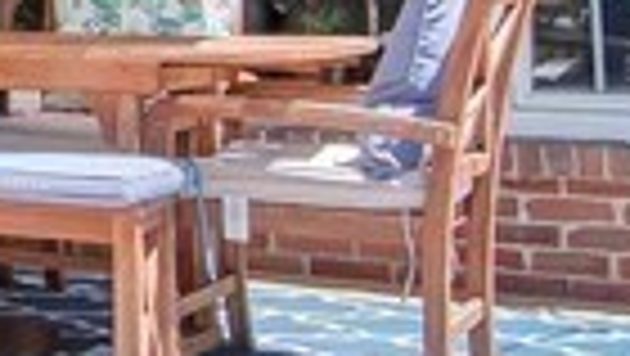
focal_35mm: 123
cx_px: -778
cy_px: -203
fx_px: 2056
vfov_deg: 9.6
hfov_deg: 13.7
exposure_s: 1/320
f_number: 9
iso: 200
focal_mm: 16
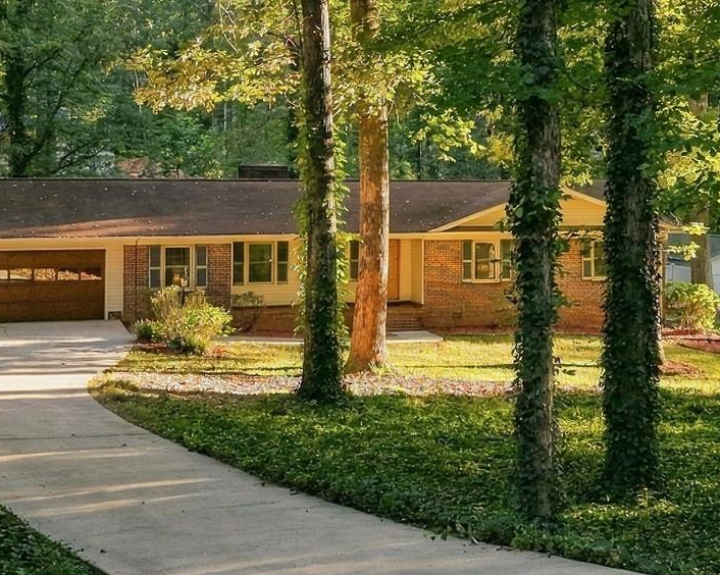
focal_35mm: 68
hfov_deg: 27.8
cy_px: 179
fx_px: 1448
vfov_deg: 22.3
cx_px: 451
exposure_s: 1/15
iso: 400
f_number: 1.8
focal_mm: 8.7
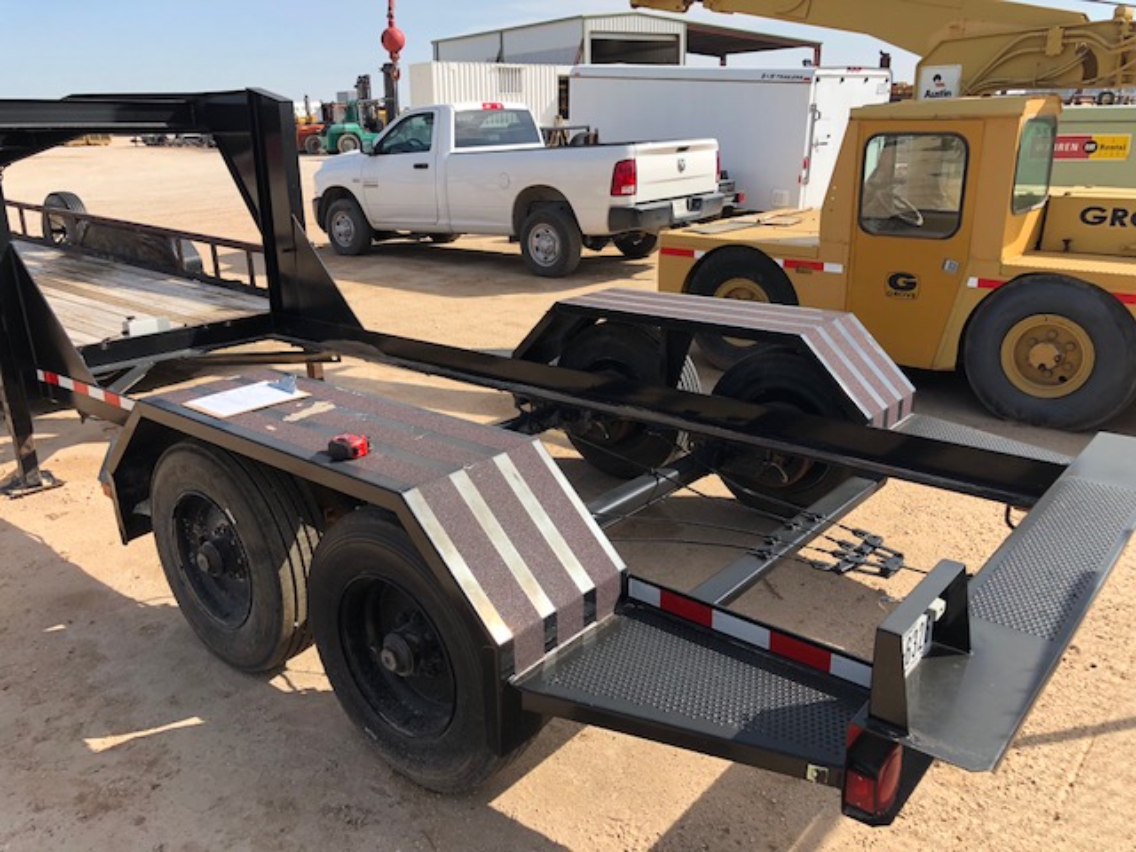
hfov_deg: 63.4
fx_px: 919
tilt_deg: -15.8
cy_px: 426
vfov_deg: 49.7
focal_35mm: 28
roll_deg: +0.6
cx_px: 568
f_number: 1.8
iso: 20
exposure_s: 1/1185
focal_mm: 3.99
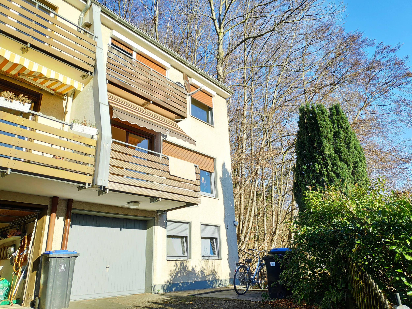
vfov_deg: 66.0
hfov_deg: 81.7
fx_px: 238
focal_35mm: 20
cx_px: 206
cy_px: 154
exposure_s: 1/181
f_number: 1.9
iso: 100
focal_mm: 3.94
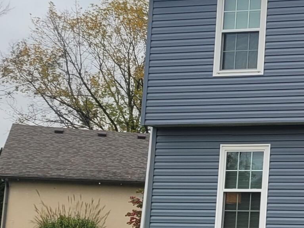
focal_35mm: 102
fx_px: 896
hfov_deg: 16.7
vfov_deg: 14.5
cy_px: 141
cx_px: 507
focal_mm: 5.4
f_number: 1.8
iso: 40
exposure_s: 1/438
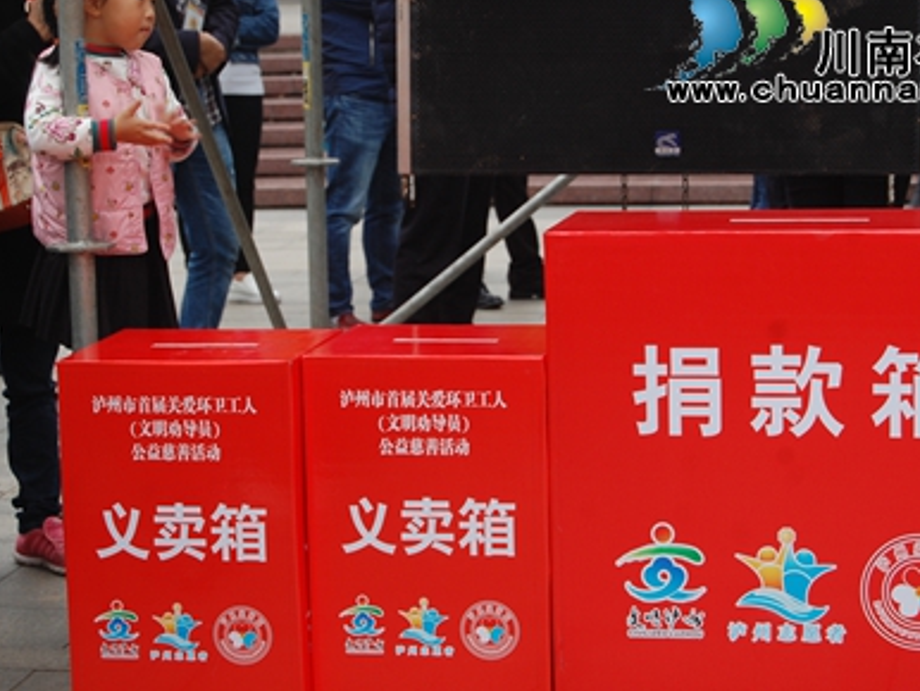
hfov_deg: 20.2
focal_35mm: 97
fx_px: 2580
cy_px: 343
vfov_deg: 15.3
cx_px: 498
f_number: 5.6
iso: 400
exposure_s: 1/60
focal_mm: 52
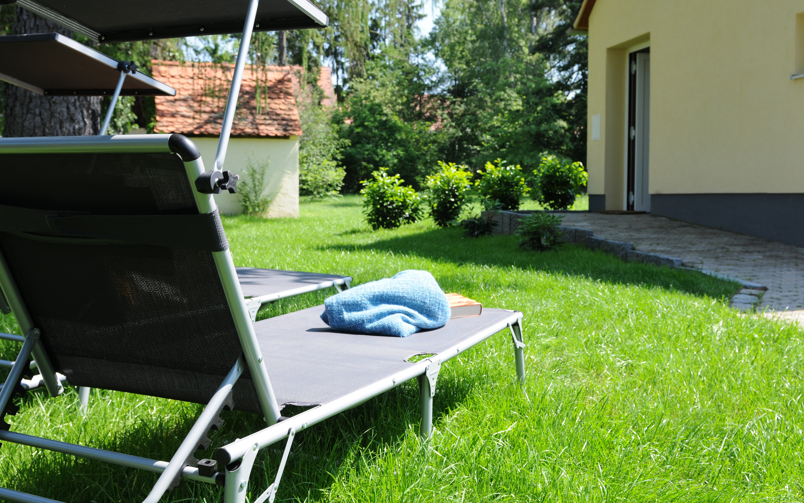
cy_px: 238
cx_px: 404
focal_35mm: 37
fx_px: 811
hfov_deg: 52.8
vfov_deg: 34.4
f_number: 6.3
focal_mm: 24
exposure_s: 1/160
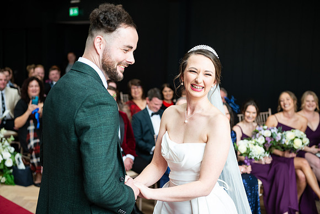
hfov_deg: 35.6
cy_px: 107
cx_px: 160
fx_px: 498
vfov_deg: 24.2
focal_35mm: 56
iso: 400
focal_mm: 56
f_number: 3.5
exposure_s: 1/200
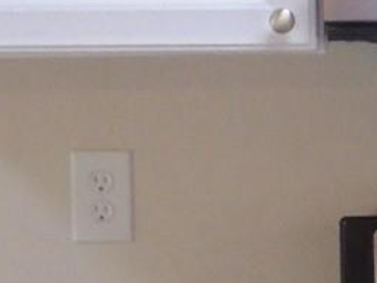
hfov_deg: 9.6
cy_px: 277
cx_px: 594
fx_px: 2168
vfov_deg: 7.4
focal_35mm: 199
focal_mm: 4.5
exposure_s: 1/30
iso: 160
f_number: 3
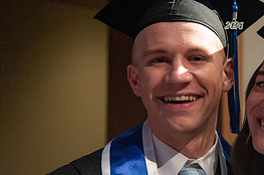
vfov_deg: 8.8
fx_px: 1134
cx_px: 237
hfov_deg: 13.2
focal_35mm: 155
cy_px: 71
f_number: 4
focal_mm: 58
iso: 5000
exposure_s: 1/160
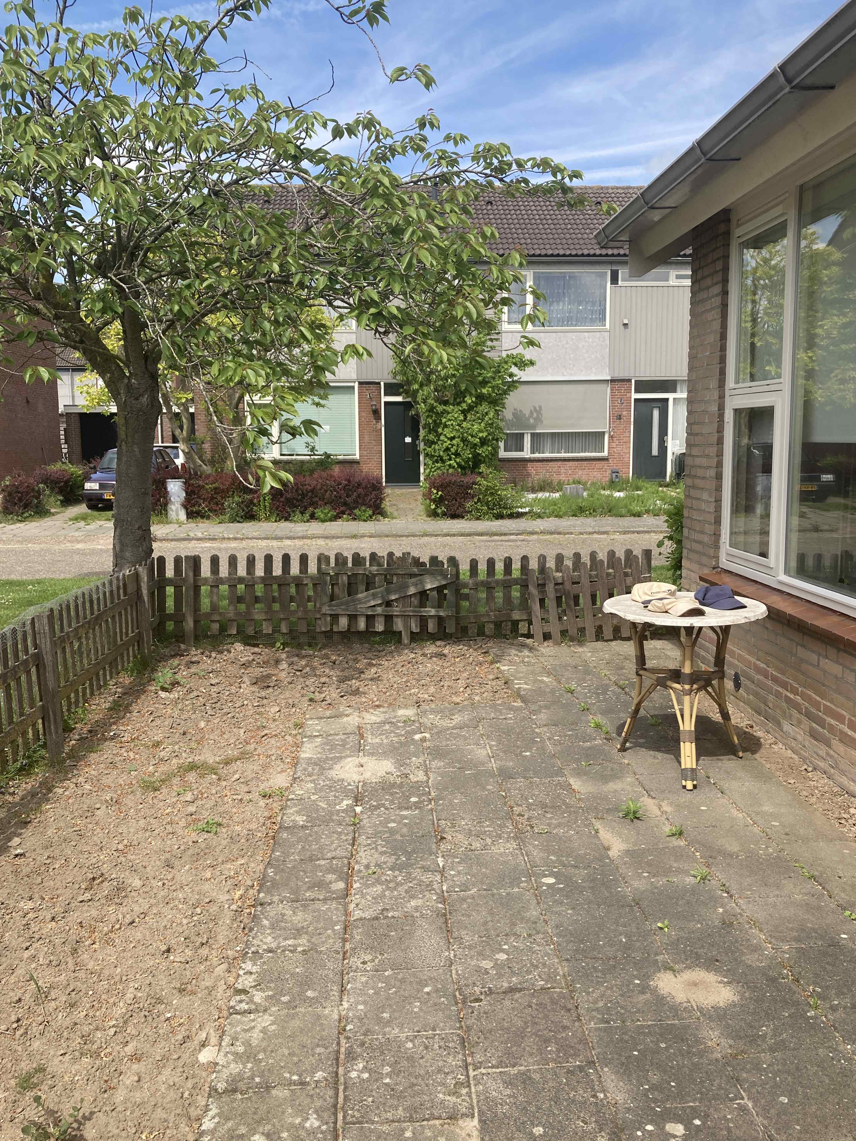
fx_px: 956
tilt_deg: -6.0
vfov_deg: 61.7
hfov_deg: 48.2
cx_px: 439
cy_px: 572
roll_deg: -0.1
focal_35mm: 29
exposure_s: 1/1230
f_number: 1.8
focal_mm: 3.99
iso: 20
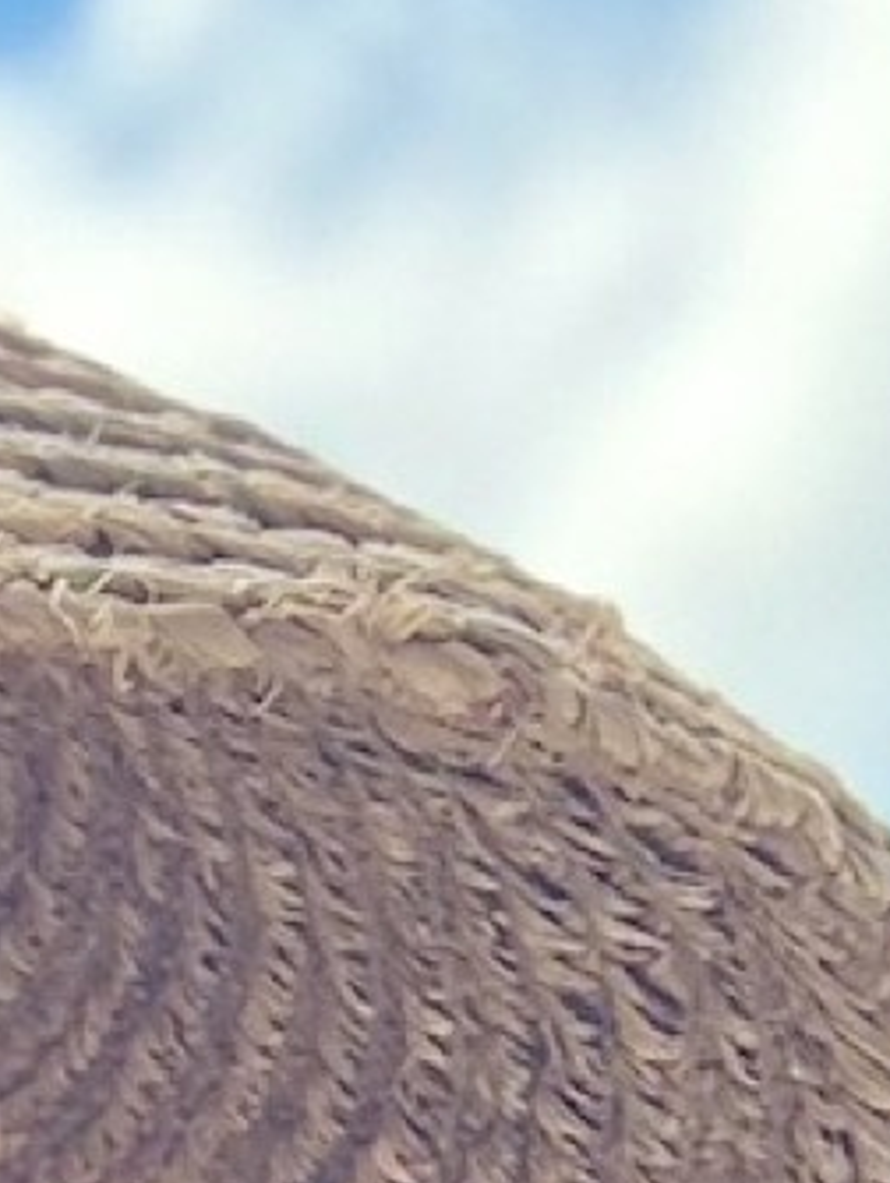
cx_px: -1307
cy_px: 3111
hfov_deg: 8.4
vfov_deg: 10.2
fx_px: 5509
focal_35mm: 161
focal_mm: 2.69
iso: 32
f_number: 1.9
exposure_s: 1/297
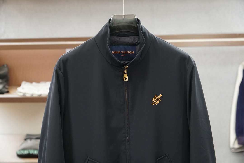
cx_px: 122
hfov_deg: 27.5
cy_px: 82
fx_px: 498
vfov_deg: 18.5
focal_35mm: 74
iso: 1600
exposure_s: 1/125
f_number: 4
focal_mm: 49
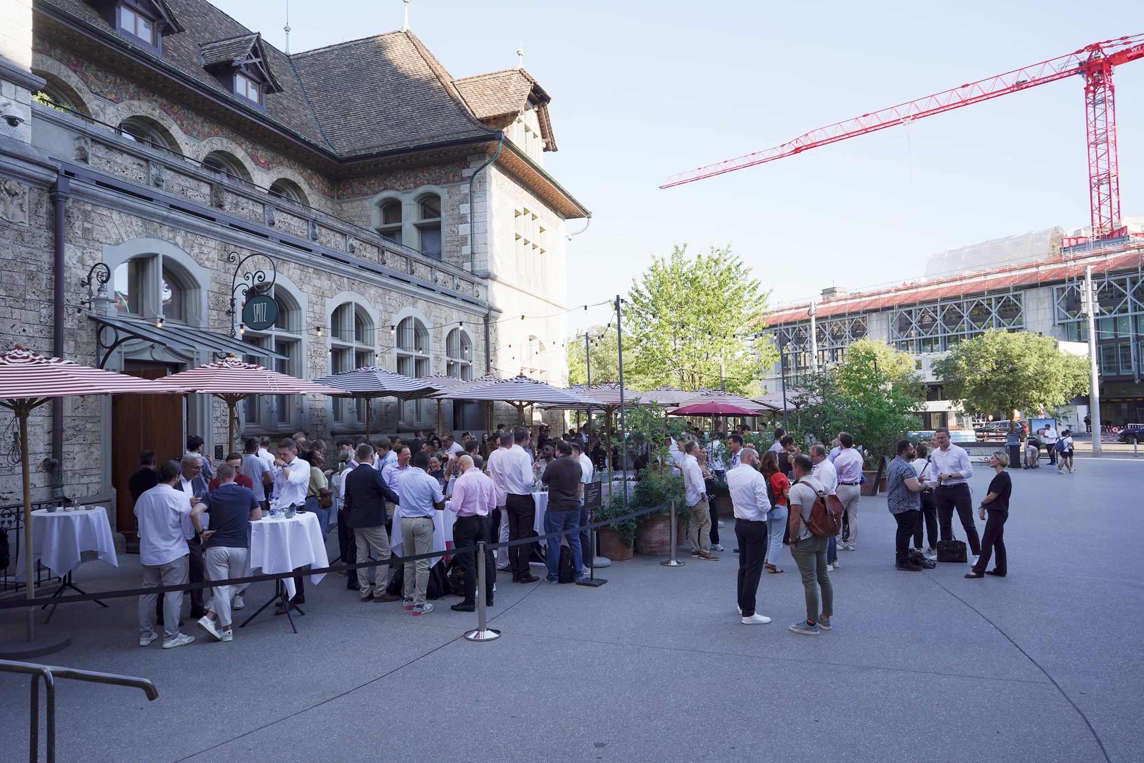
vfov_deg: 53.1
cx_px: 572
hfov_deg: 73.7
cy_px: 382
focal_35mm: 24
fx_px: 763
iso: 100
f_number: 8
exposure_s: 1/100
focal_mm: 24
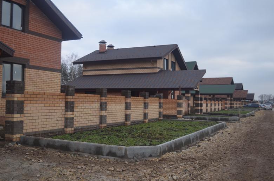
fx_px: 304
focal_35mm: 40
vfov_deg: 33.3
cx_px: 135
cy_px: 92
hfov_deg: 48.5
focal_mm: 26
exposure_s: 1/200
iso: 100
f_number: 4.5
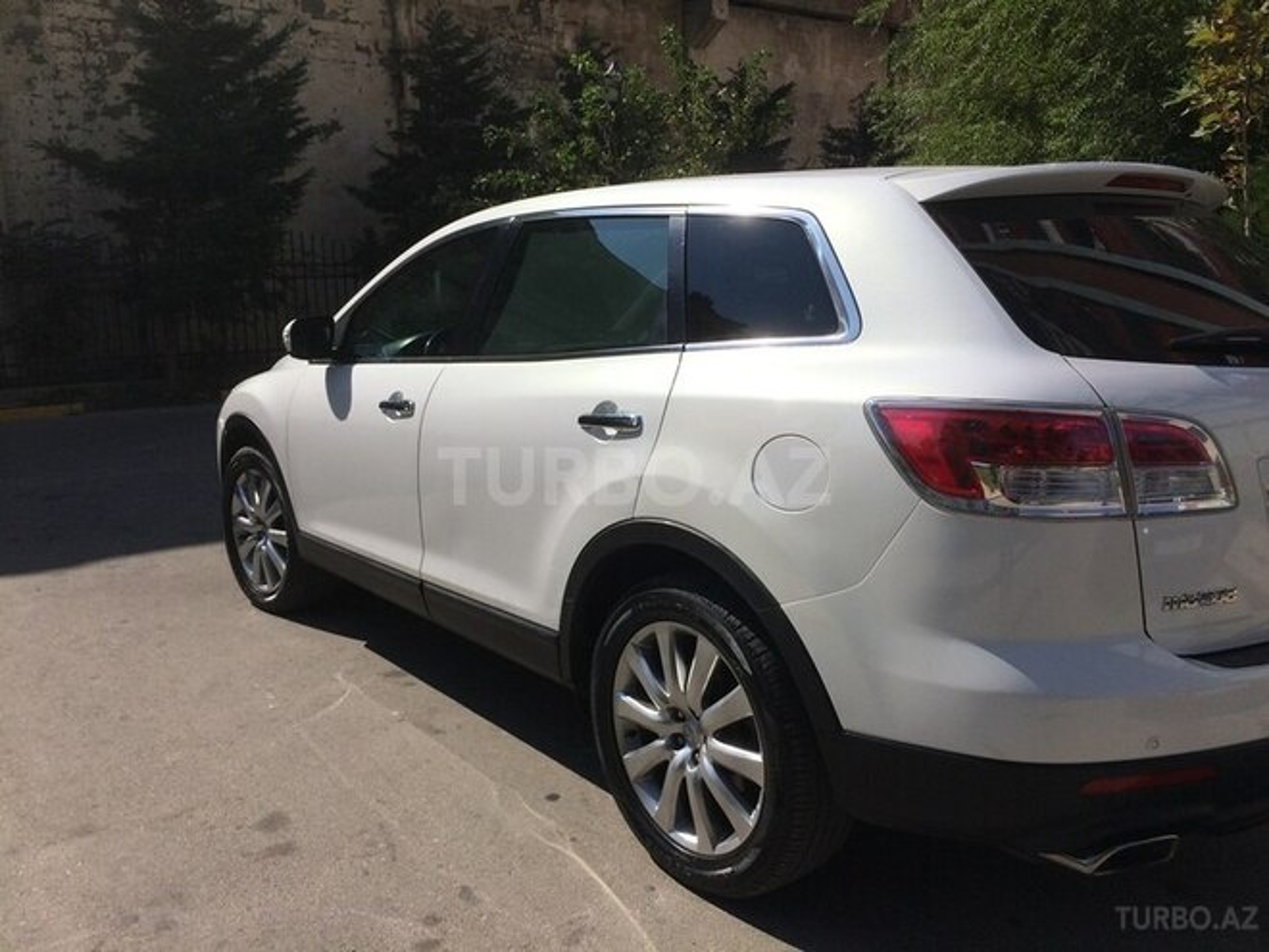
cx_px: 634
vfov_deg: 48.2
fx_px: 1063
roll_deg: +0.2
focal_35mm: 29
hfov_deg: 61.7
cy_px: 476
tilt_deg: -12.9
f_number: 2.2
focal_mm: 4.15
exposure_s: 1/3731
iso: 32
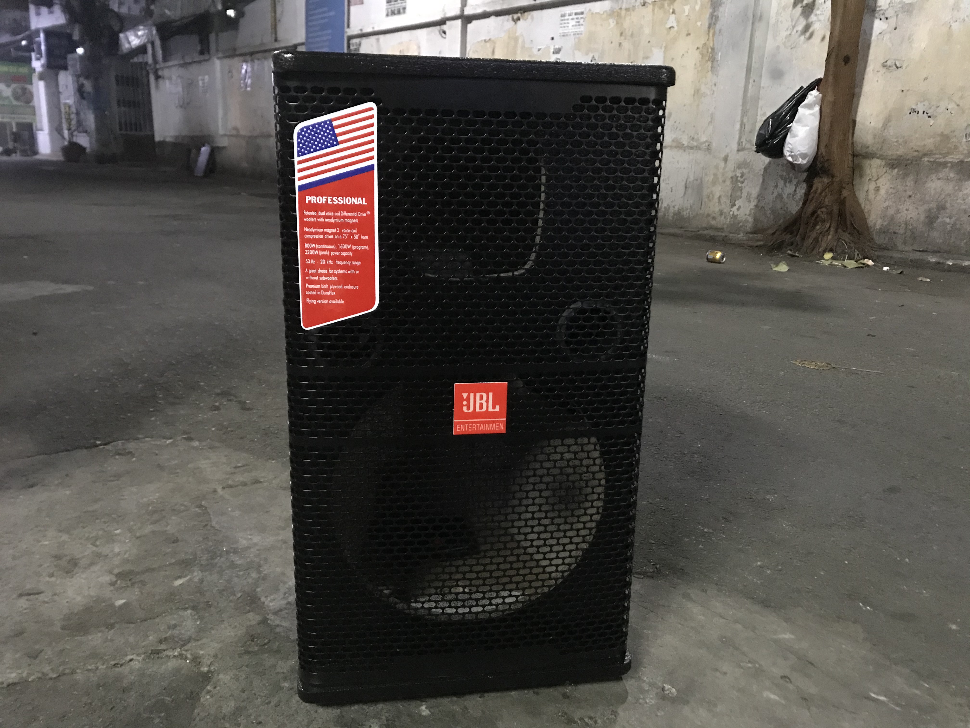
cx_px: 485
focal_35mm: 28
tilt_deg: -15.1
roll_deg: -2.4
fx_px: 785
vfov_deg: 49.7
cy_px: 364
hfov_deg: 63.4
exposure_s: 1/4
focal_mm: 3.99
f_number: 1.8
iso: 100
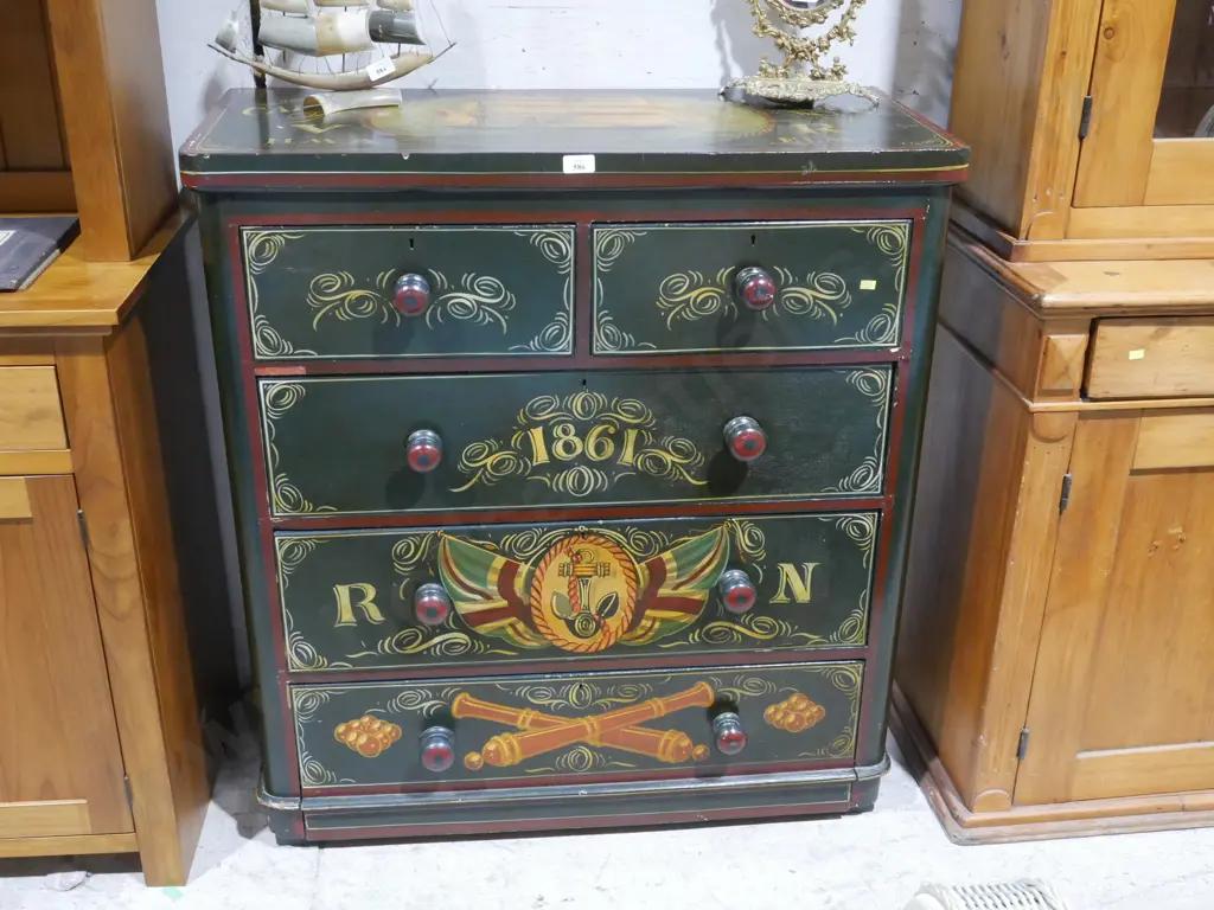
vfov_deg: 36.0
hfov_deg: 46.8
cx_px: 607
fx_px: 1403
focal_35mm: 40
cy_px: 455
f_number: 8
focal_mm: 20
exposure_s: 1/50
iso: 3200
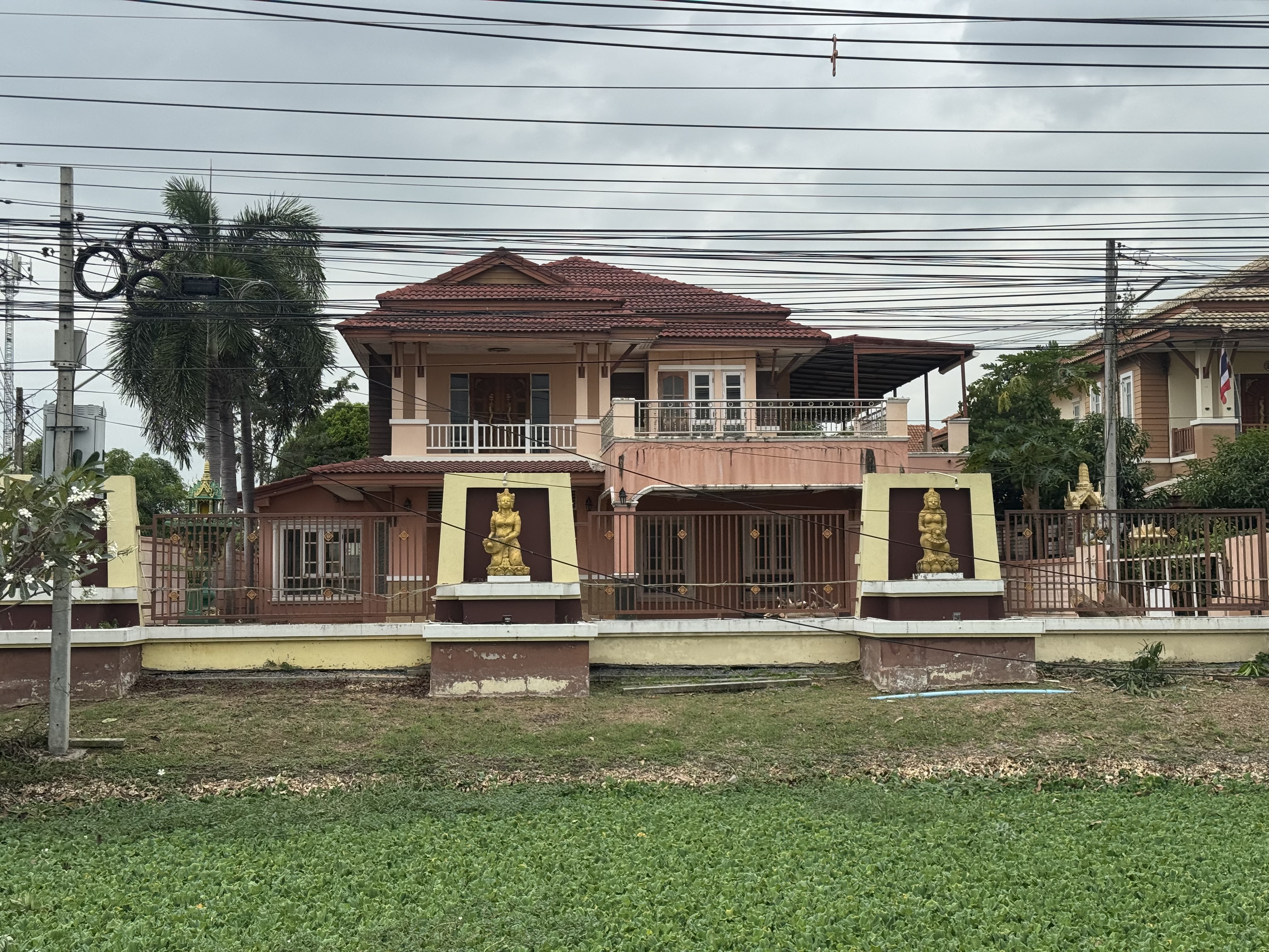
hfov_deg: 39.7
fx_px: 1760
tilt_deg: +5.6
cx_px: 634
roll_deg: +1.8
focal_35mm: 48
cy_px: 476
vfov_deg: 30.3
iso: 64
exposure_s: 1/2415
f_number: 1.78
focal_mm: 6.76
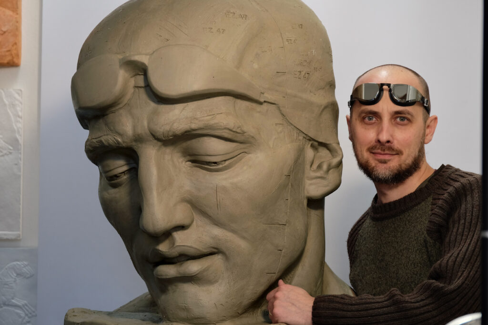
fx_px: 2237
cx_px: 244
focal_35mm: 165
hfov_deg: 12.5
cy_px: 162
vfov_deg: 8.3
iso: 500
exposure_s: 1/27
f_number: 5.6
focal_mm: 110
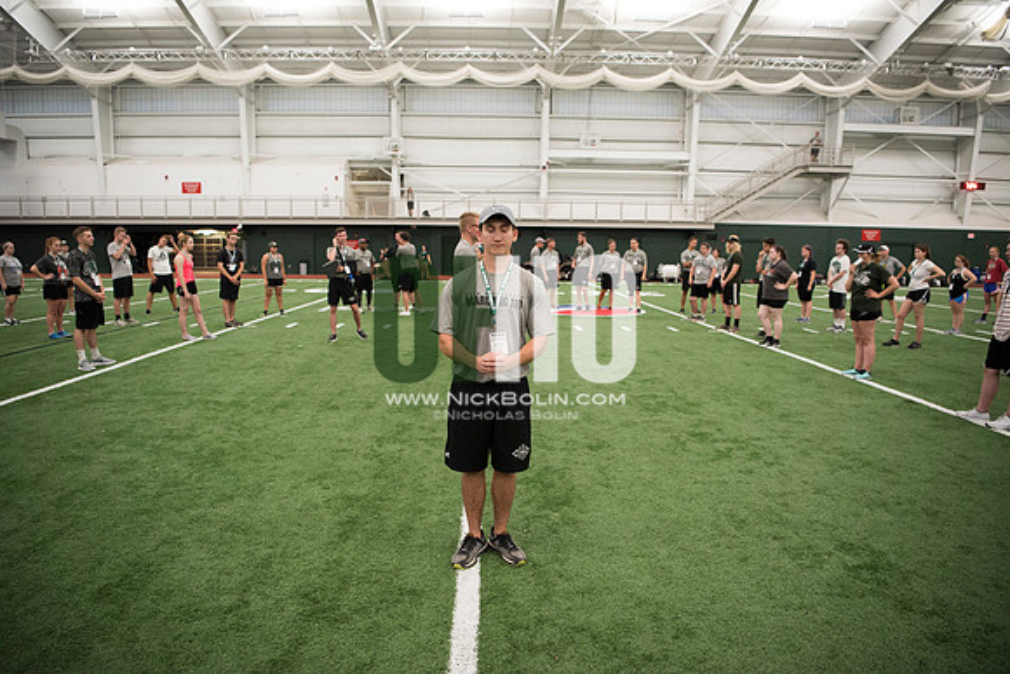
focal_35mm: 24
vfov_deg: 53.2
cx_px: 505
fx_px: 673
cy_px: 337
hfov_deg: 73.7
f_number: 2.8
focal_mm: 24
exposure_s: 1/200
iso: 2000
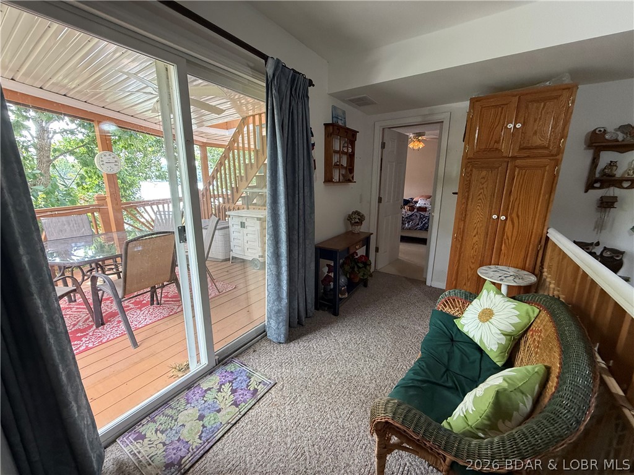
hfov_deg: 102.1
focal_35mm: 14
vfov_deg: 85.7
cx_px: 317
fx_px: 256
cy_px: 238
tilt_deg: -12.2
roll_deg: -0.1
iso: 320
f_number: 2.2
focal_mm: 2.22
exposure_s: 1/89
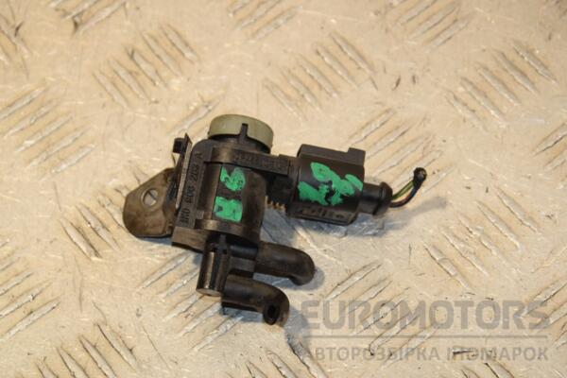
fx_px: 2126
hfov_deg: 15.2
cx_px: 284
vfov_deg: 10.2
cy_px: 189
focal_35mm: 135
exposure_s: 1/200
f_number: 9
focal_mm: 90
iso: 800
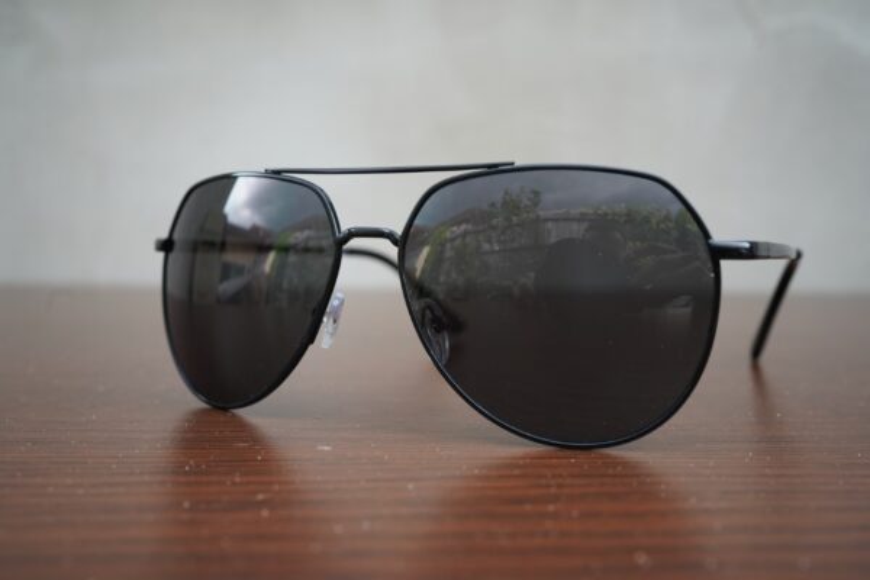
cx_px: 435
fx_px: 846
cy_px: 290
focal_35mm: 35
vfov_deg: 37.9
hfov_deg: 54.4
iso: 1250
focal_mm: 35
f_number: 8
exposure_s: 1/250
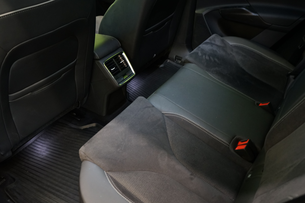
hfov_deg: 60.3
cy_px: 102
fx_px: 263
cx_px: 152
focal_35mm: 31
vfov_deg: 42.3
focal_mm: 31
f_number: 5
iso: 2000
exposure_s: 1/20
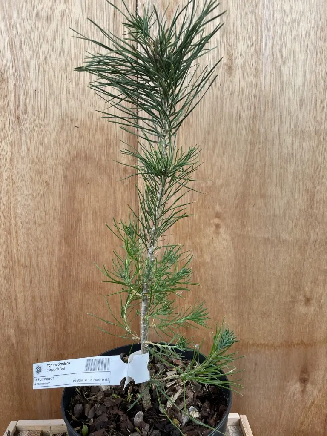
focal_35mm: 26
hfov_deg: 53.1
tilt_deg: -7.4
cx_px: 164
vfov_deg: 67.3
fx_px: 327
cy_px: 218
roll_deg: -0.2
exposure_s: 1/140
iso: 32
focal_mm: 4.2
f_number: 1.6
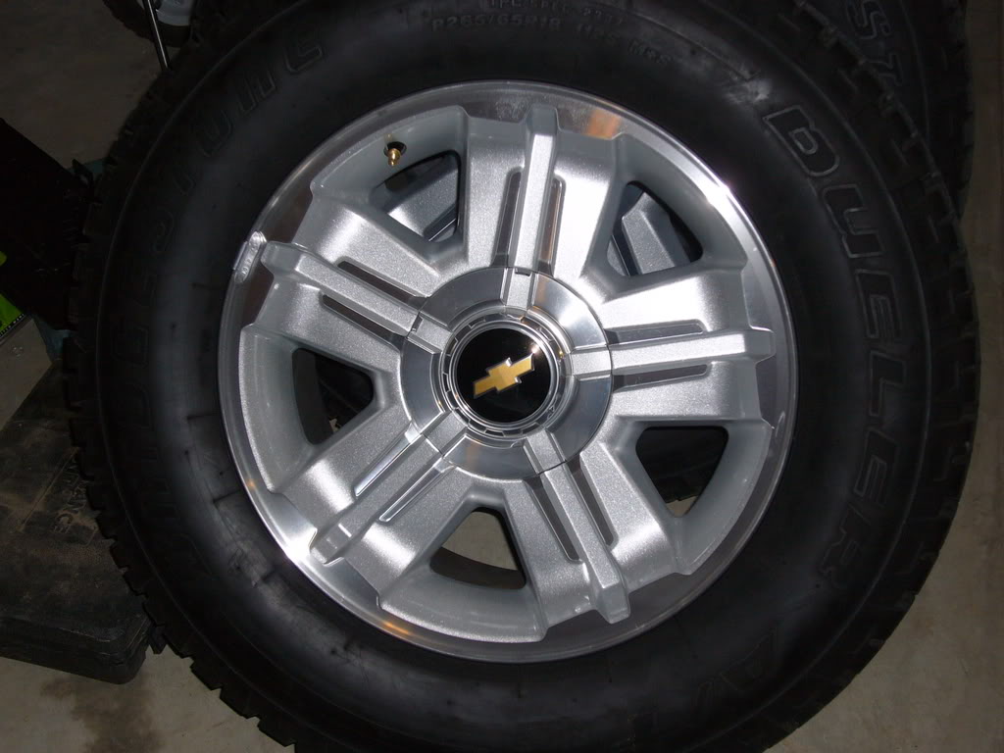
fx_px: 1682
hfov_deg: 33.2
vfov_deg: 25.2
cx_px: 502
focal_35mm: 58
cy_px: 376
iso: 80
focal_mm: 9.6
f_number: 4
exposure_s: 1/30
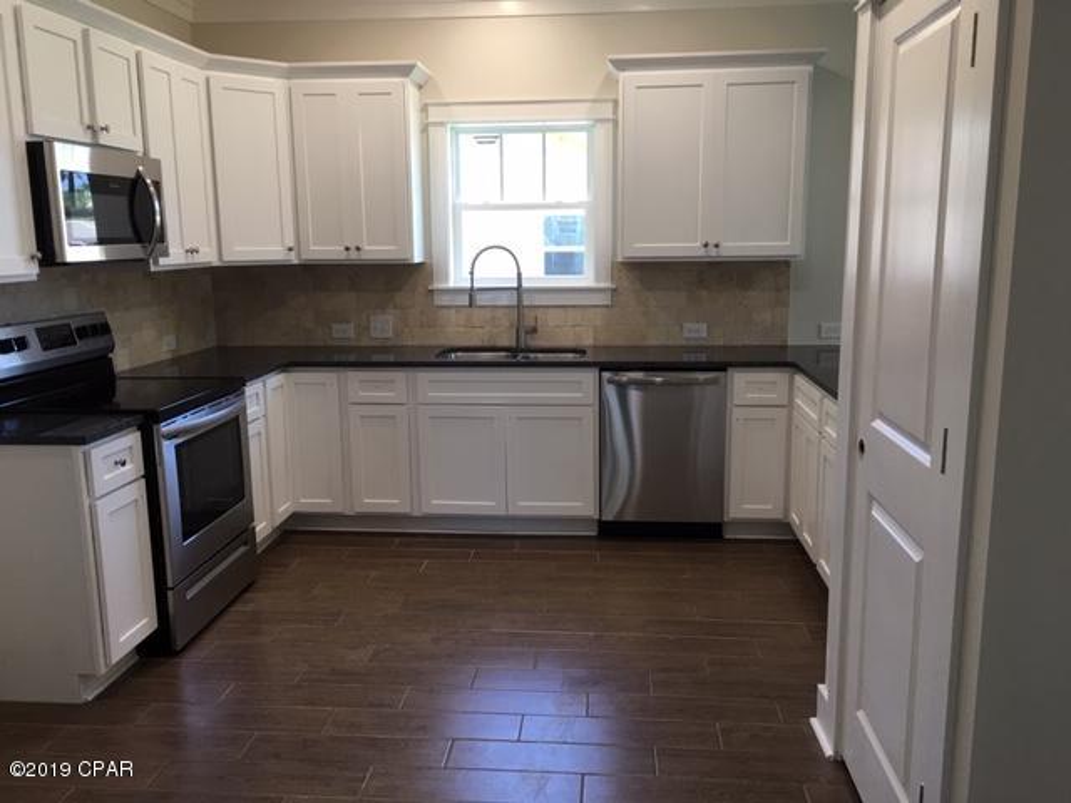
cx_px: 536
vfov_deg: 48.2
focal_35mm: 29
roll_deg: +0.5
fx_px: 897
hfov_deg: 61.7
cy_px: 402
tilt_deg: -9.9
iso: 32
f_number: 2.2
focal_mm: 4.15
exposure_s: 1/30
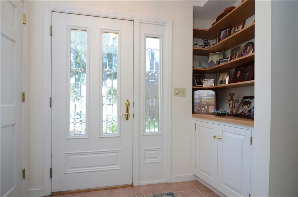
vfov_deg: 67.1
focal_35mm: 18
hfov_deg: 90.2
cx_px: 149
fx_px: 149
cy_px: 98
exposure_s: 1/160
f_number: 5.6
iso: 800
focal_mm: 12
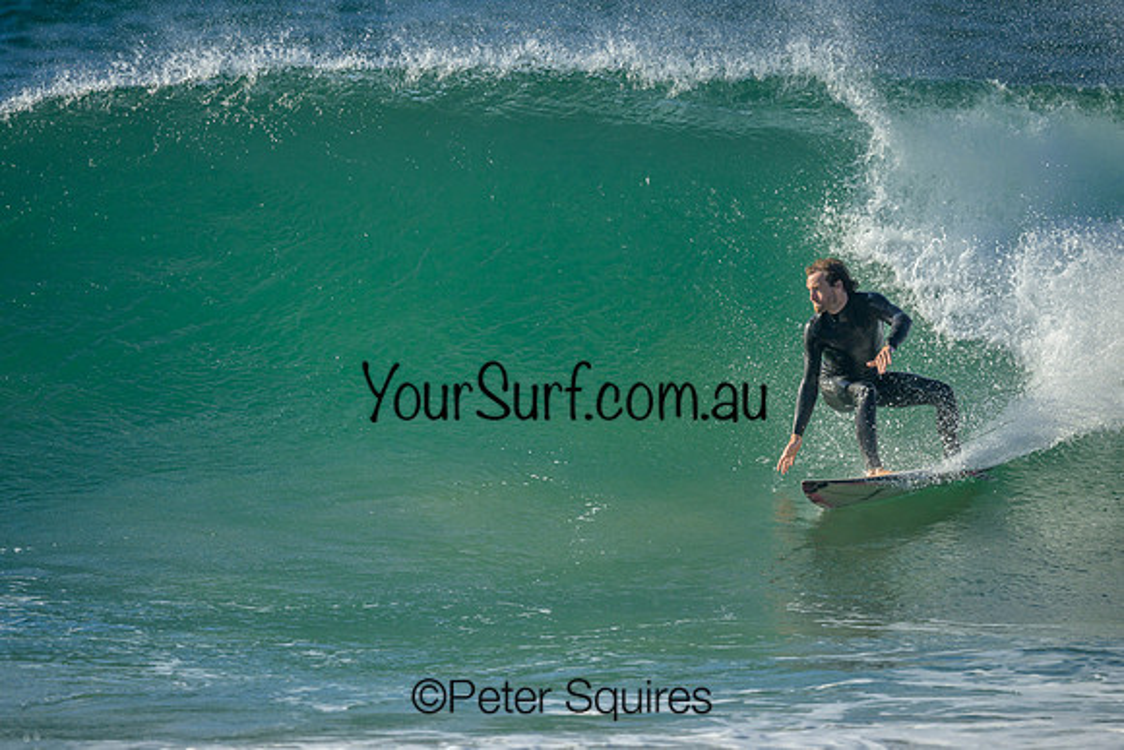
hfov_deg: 2.2
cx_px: 479
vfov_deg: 1.5
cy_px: 434
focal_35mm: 926
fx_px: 28926
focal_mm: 800
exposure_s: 1/2000
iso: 250
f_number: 6.3
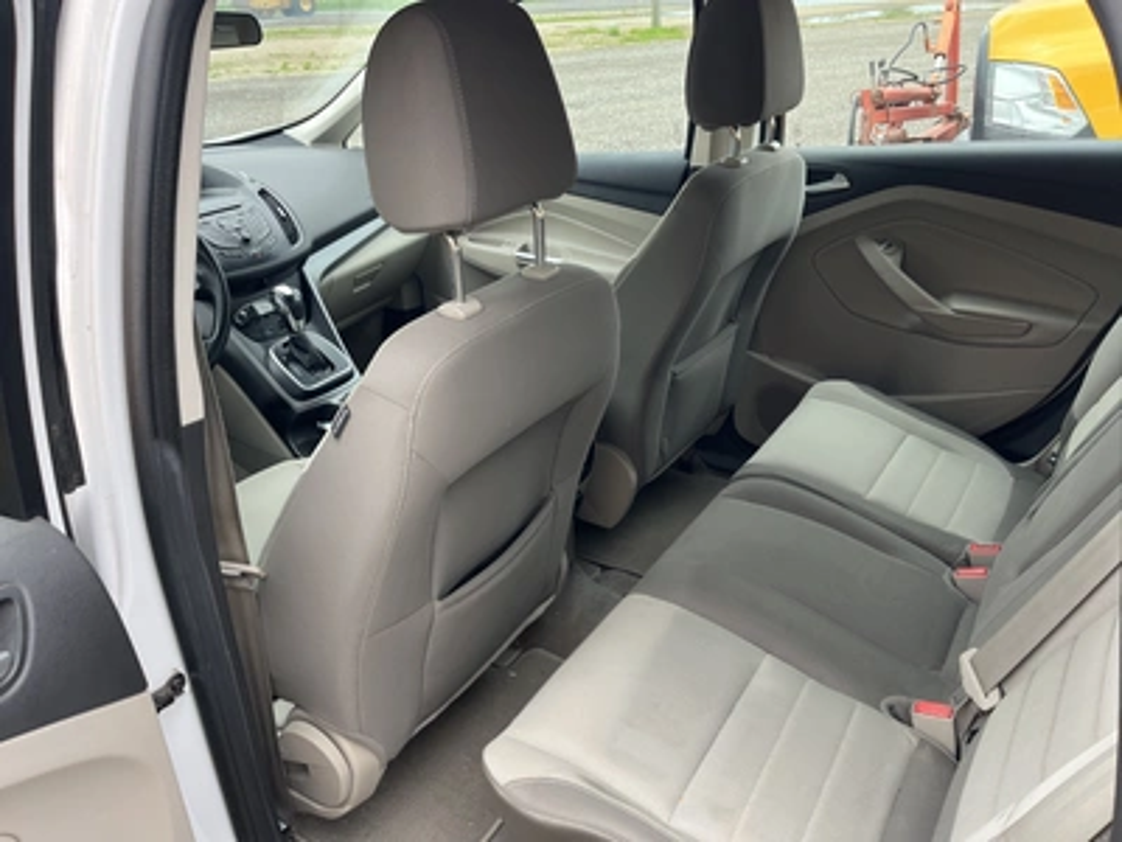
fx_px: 843
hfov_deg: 67.3
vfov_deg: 53.1
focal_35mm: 26
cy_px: 421
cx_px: 561
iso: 50
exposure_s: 1/290
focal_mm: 5.1
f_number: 1.6
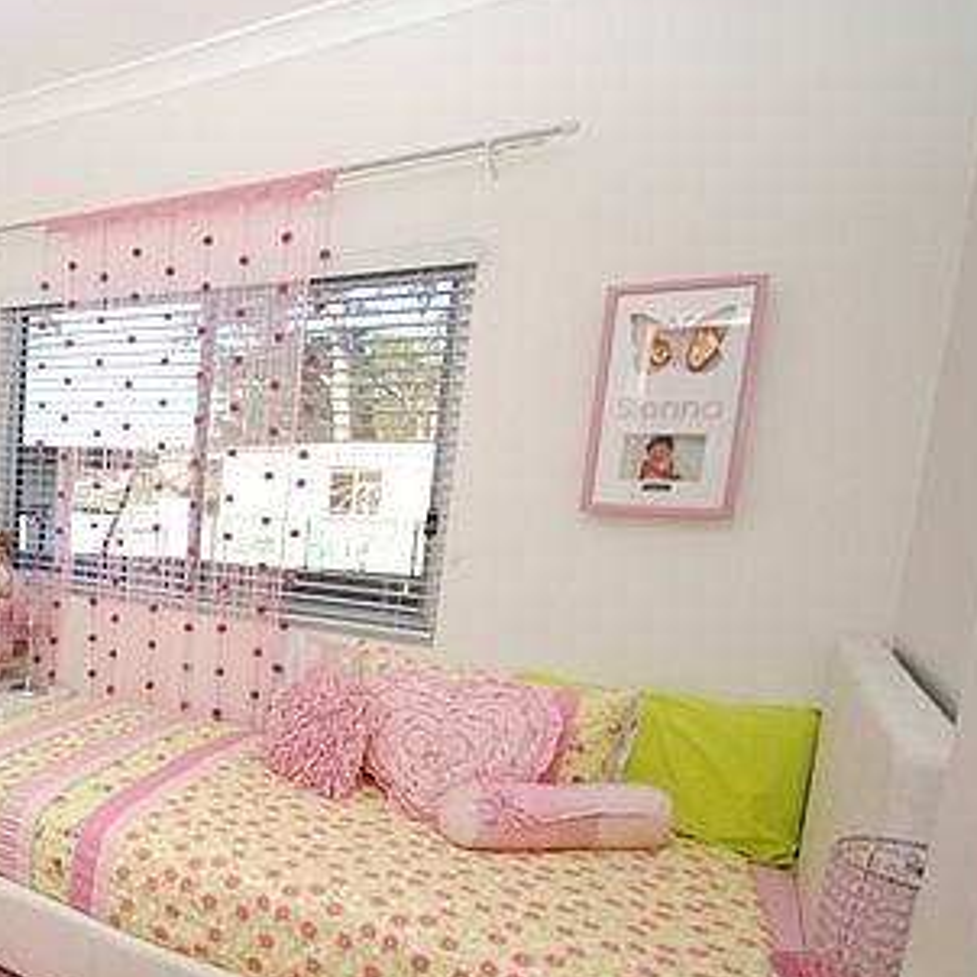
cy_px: 602
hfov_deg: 47.8
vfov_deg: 58.4
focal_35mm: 27
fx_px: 862
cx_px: -19
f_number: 4
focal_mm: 10
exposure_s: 1/60
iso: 200
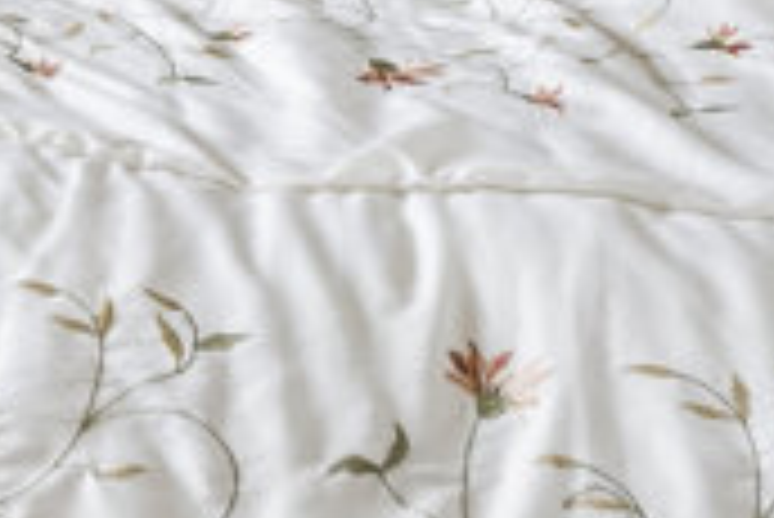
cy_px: -651
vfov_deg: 12.2
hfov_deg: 18.4
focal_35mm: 94
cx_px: -486
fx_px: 2026
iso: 200
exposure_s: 1/2.5
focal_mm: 13.5
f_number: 8
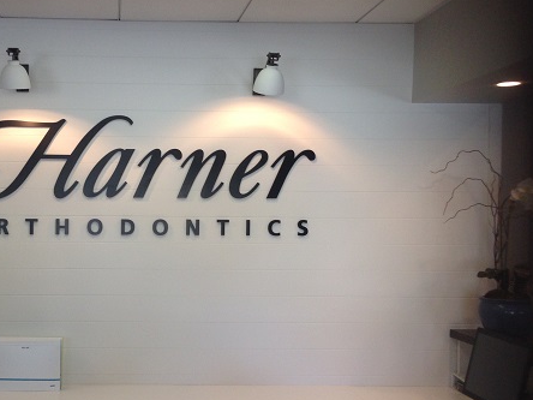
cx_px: 140
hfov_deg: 36.1
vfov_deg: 28.0
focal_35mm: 52
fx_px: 801
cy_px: 230
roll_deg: -1.7
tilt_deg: -1.3
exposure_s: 1/60
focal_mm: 4.12
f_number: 2.4
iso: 64
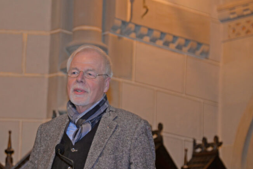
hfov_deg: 12.3
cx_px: 71
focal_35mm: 166
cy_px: 96
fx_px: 1167
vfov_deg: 8.3
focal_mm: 105
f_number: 4
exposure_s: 1/60
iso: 800
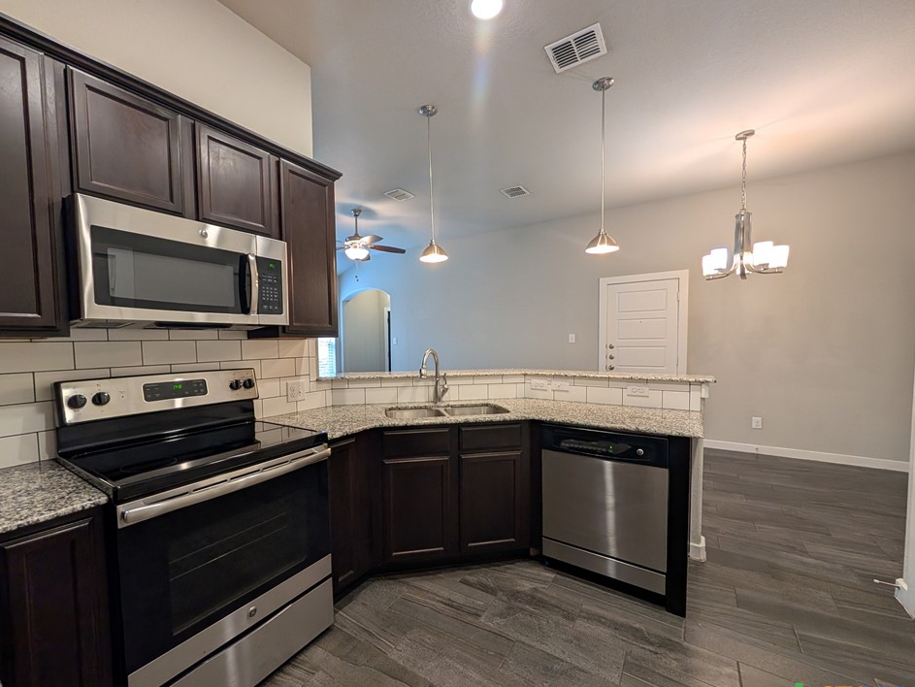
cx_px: 434
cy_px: 358
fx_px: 344
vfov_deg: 89.9
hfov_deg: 106.1
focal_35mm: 13
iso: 155
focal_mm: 2.02
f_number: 1.7
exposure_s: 1/120
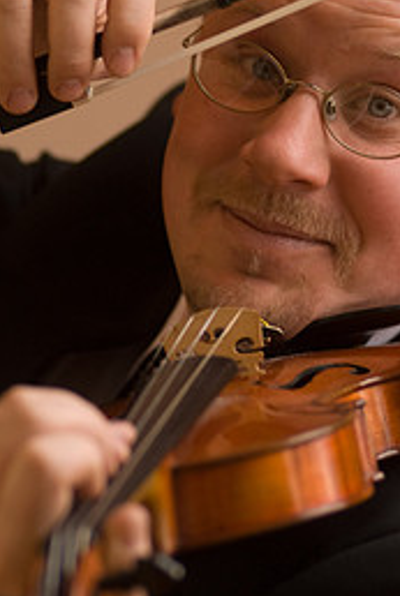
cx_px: 198
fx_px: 5426
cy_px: 85
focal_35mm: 327
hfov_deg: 4.2
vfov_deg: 6.3
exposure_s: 1/60
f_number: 2.8
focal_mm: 125
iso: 320
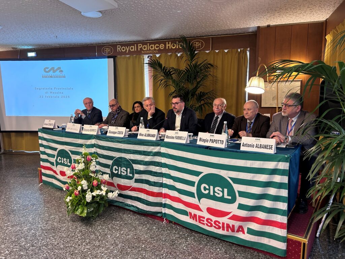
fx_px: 259
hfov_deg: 67.3
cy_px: 130
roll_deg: +0.5
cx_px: 172
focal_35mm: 26
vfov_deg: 53.1
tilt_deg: -7.5
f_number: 1.5
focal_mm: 5.7
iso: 160
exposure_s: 1/50
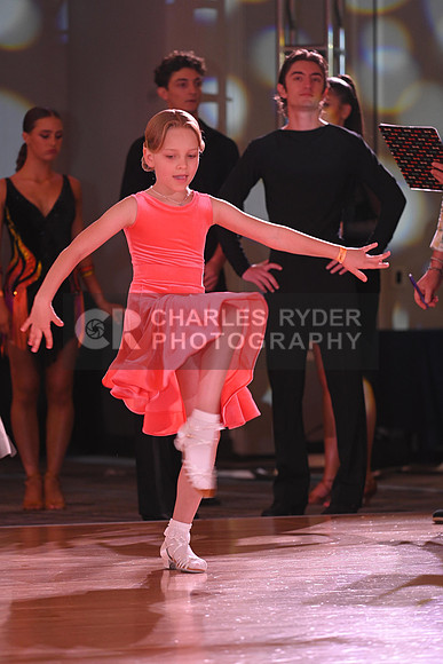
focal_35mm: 175
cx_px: 222
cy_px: 332
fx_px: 3228
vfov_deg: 11.7
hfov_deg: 7.9
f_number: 5
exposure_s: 1/200
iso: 1600
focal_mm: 175
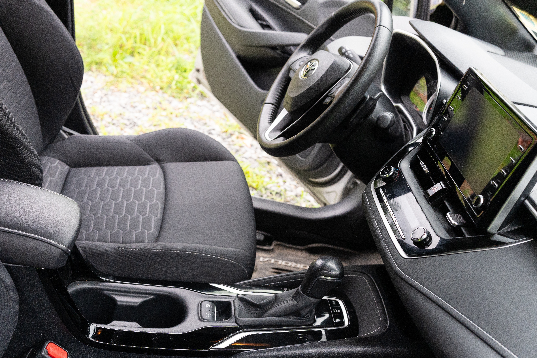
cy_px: 179
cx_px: 268
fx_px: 604
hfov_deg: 47.9
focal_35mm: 40
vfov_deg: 33.0
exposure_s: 1/160
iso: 1600
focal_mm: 27
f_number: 3.5
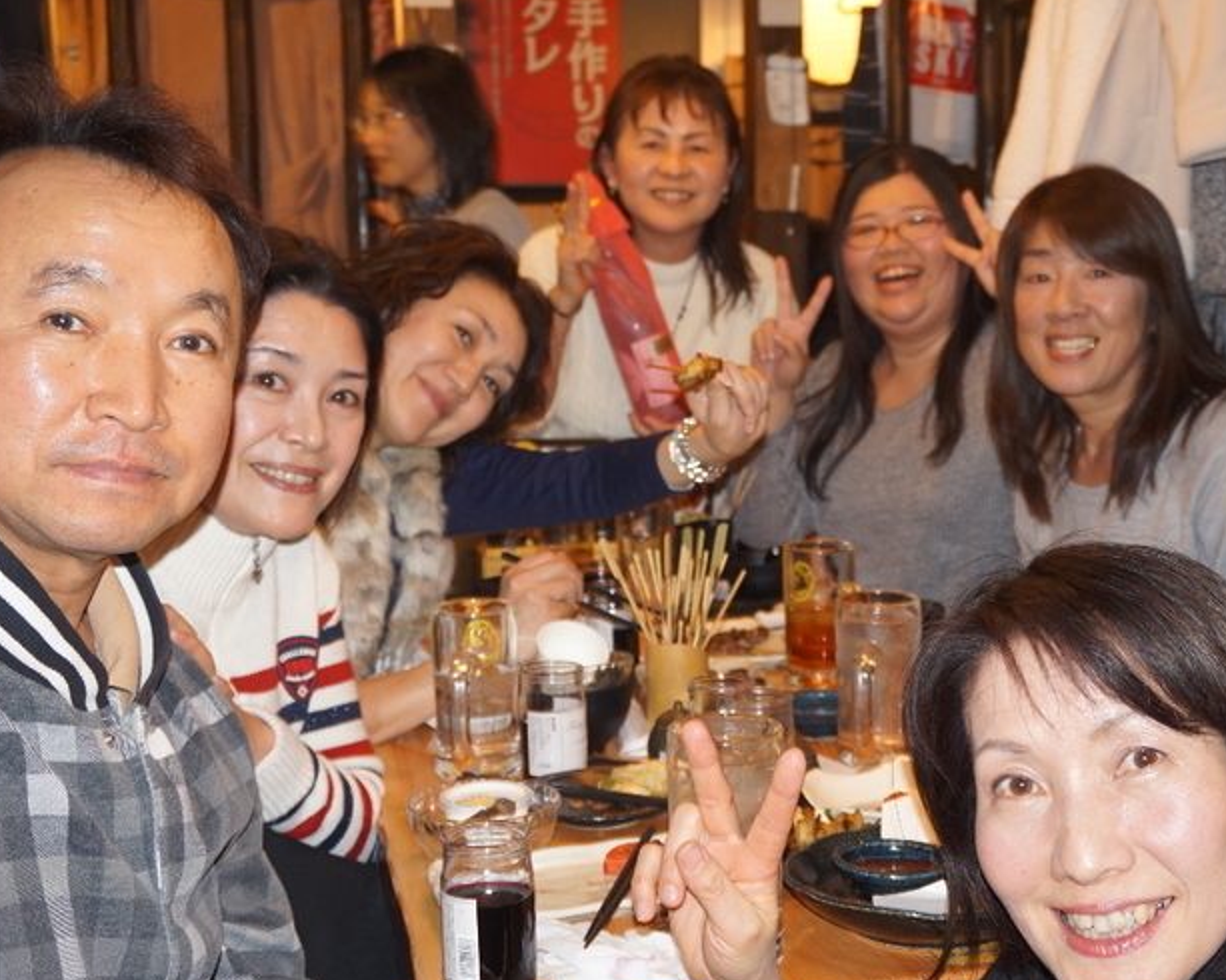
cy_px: 515
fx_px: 1800
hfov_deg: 37.6
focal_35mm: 50
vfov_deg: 30.5
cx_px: 678
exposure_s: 1/50
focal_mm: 27
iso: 800
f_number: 4.5
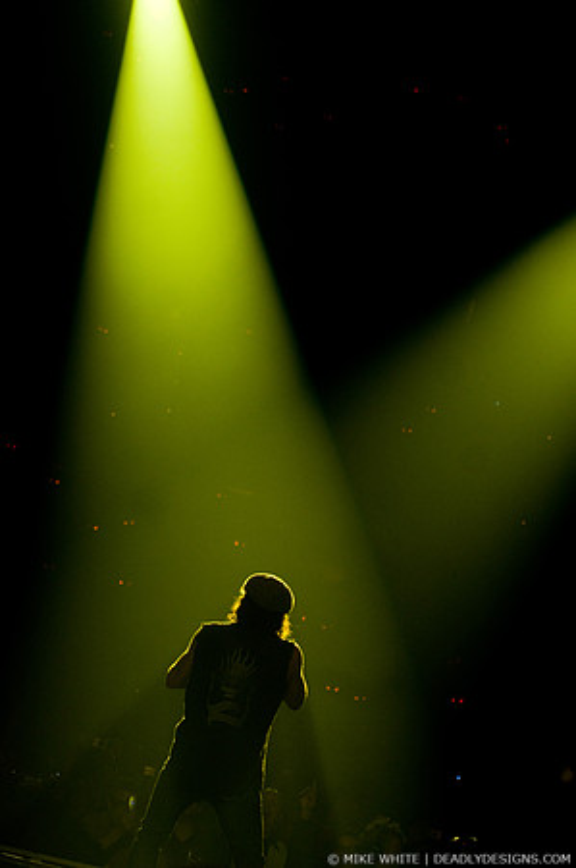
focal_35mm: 120
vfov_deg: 17.1
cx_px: 288
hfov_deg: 11.4
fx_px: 2886
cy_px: 434
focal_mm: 80
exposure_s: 1/250
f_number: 4
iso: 800
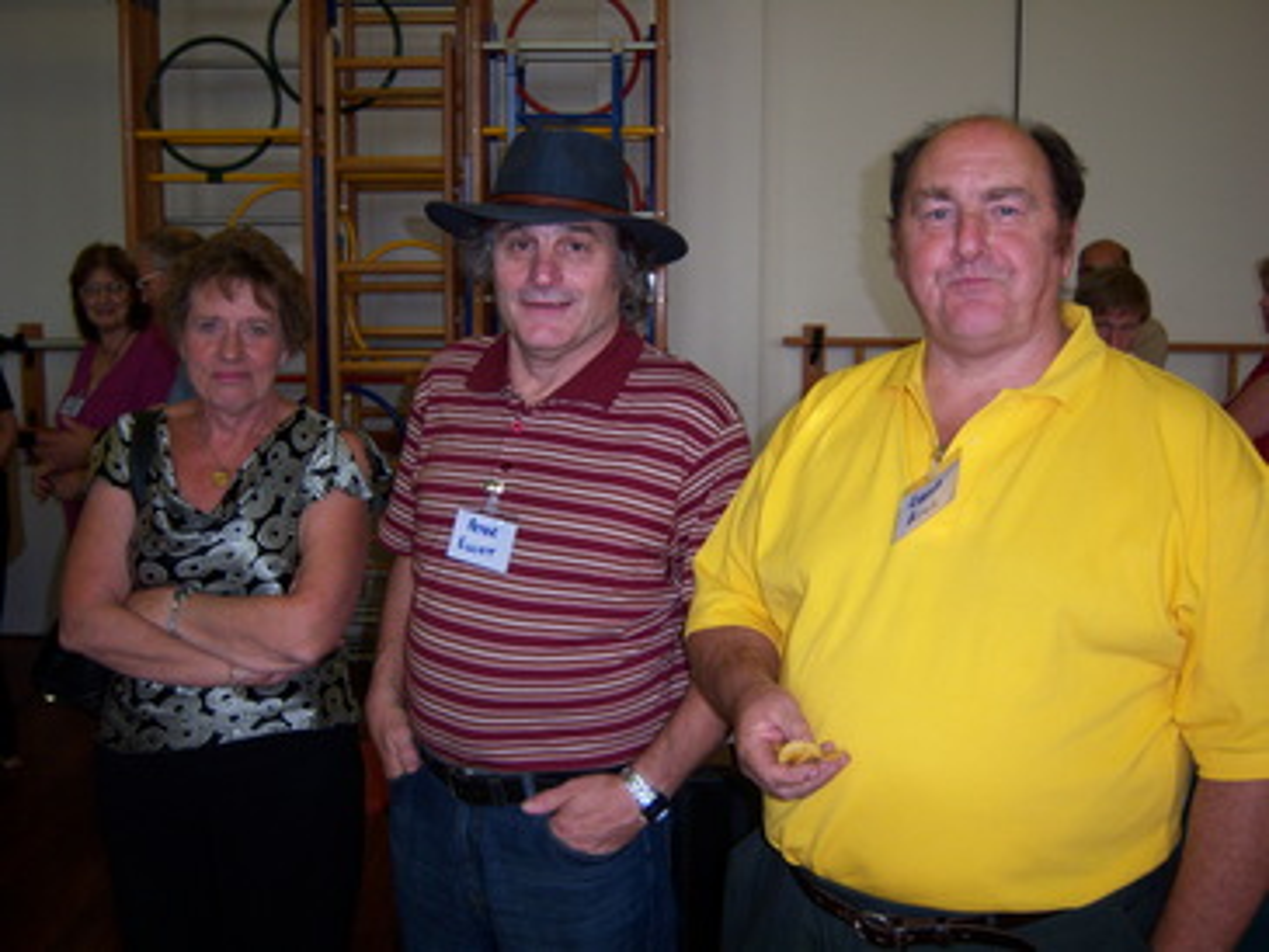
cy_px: 476
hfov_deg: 51.3
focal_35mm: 36
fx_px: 1320
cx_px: 634
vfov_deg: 39.7
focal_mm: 7.5
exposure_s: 1/60
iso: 80
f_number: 2.8
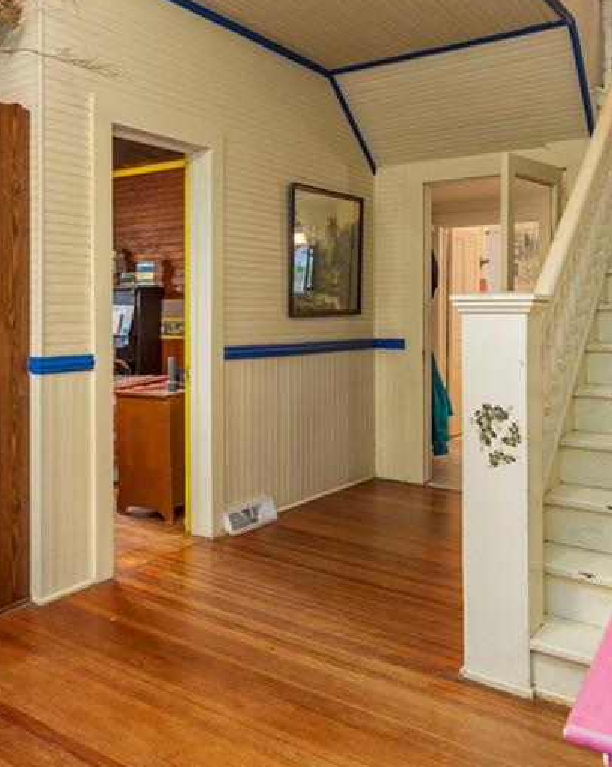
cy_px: 281
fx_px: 725
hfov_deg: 42.0
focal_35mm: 32
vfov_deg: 55.0
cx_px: 62
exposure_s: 1/20
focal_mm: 17
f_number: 8
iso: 400
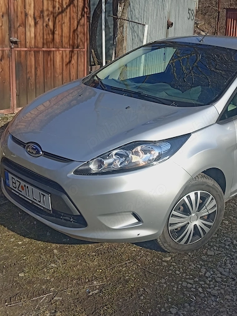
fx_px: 374
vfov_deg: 45.7
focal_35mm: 41
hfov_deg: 34.6
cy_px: 139
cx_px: 170
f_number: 1.8
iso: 103
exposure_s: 1/931
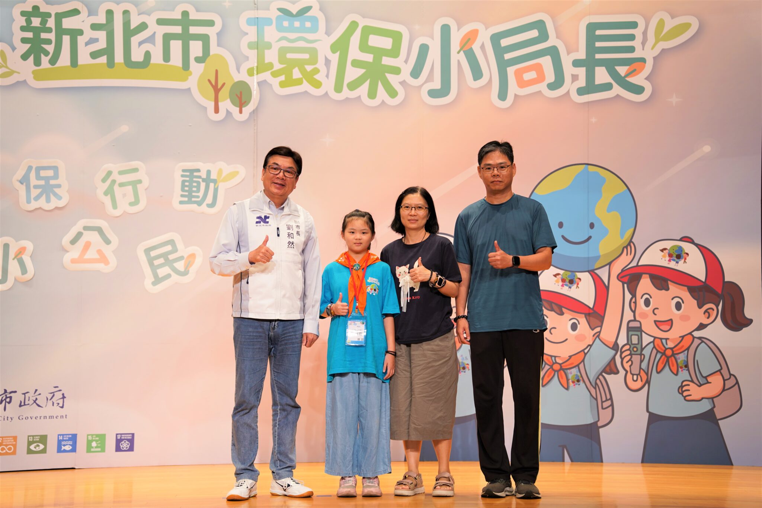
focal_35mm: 67
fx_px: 1412
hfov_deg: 30.2
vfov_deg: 20.4
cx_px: 381
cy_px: 254
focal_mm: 66.7
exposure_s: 1/100
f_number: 3.2
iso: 160
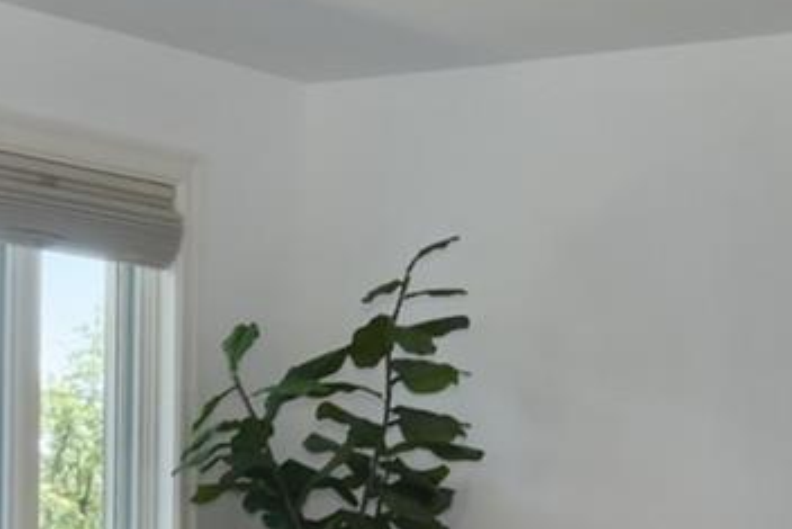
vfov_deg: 14.2
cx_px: 90
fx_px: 2111
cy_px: 464
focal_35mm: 96
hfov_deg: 20.8
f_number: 13
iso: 640
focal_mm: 11
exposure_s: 1/60
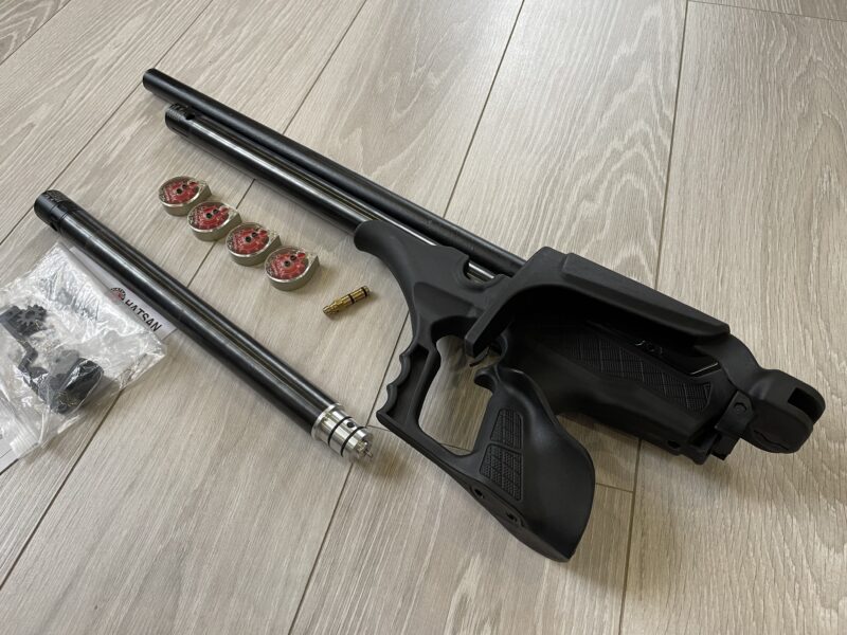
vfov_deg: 54.9
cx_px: 424
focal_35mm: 25
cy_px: 318
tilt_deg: -55.8
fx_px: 612
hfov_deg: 69.4
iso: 100
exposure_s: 1/50
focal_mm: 5.1
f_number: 1.6
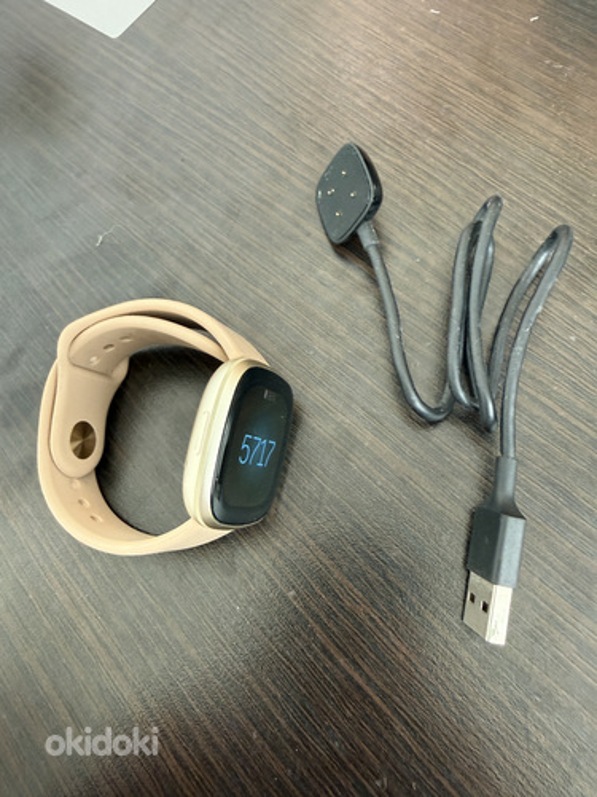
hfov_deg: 56.8
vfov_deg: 71.6
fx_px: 552
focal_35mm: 24
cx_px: 298
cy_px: 398
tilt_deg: -66.1
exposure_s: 1/60
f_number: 2.2
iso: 500
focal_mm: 2.22
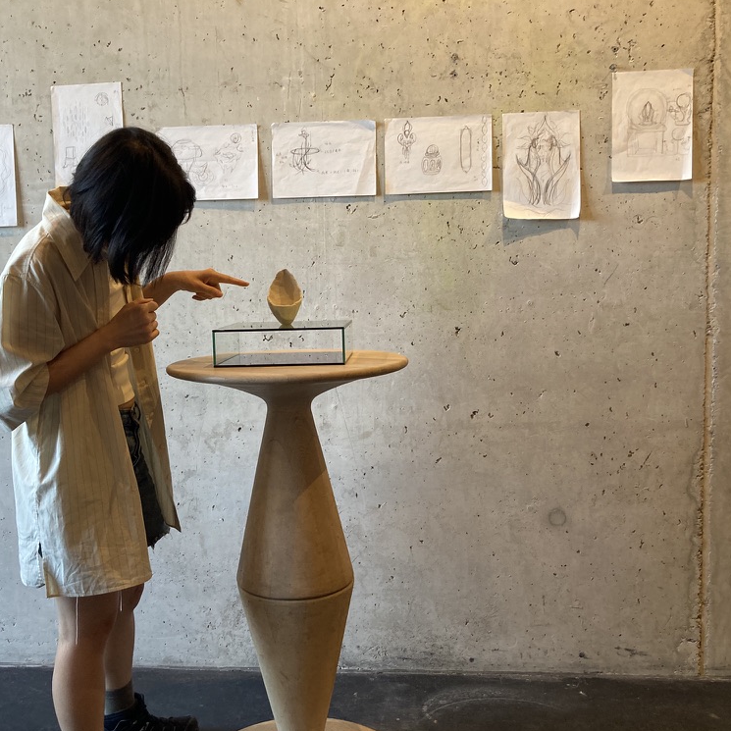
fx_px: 812
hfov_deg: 48.2
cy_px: 374
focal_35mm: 34
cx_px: 296
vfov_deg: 48.4
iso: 100
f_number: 1.8
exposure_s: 1/50
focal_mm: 3.99
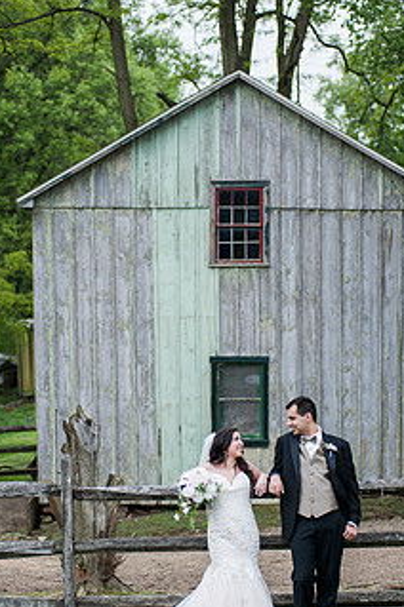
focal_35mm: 113
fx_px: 1906
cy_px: 318
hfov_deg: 12.1
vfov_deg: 18.1
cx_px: 212
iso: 200
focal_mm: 80
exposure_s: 1/1250
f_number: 3.2
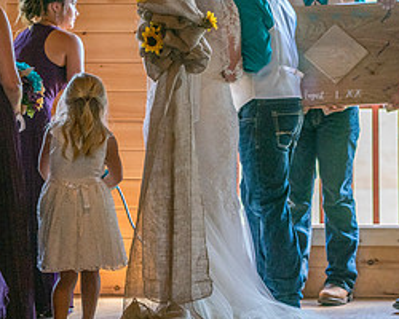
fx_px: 3082
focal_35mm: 261
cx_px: 169
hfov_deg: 7.4
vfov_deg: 5.9
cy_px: 143
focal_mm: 120
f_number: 3.5
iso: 2500
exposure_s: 1/640
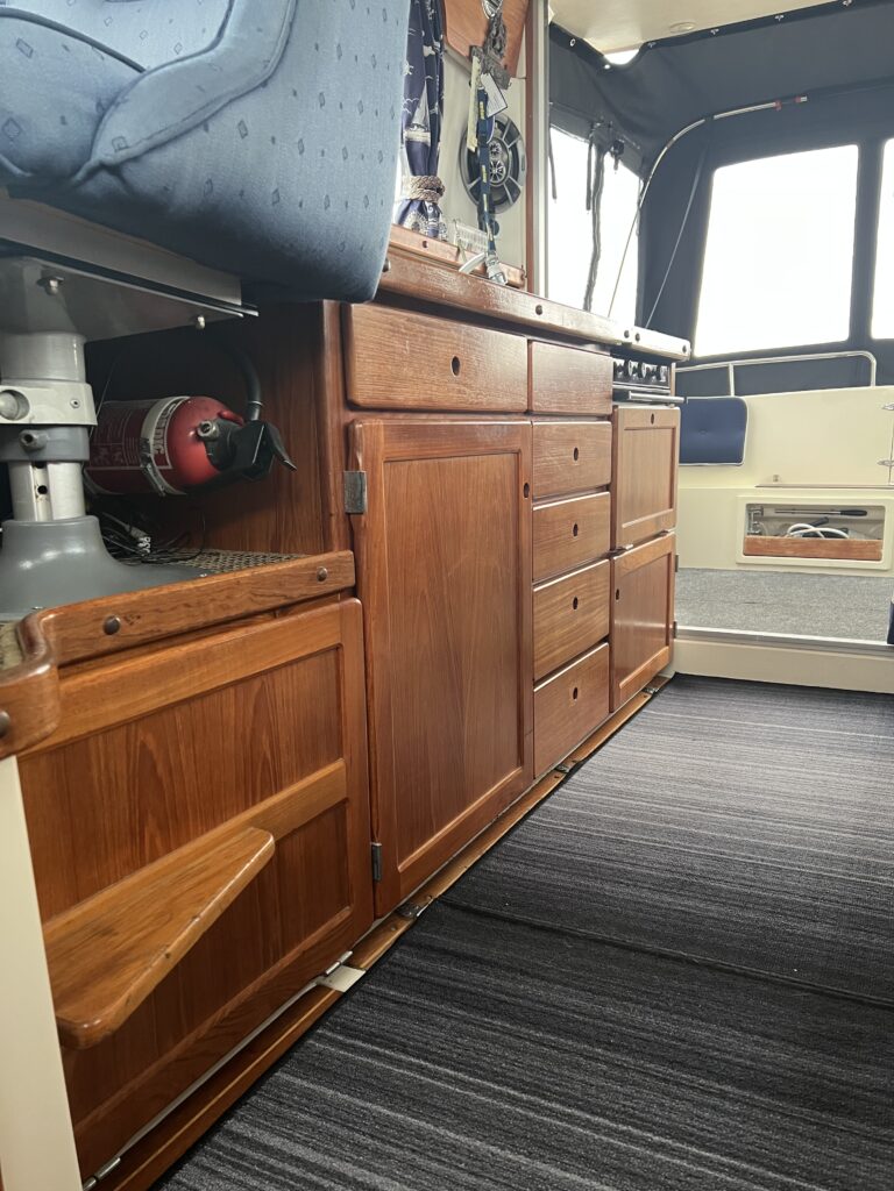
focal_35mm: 26
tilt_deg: -10.4
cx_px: 447
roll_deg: -0.2
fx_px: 895
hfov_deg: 53.1
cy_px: 596
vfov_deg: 67.3
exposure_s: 1/60
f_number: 1.5
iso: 320
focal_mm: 5.7
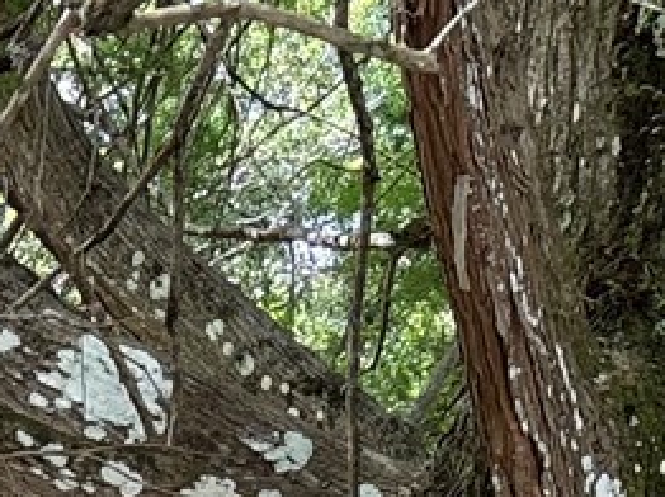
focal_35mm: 159
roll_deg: -0.7
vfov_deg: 8.1
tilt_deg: +1.6
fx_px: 3052
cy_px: 1435
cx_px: -998
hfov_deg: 10.5
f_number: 1.6
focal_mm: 5.96
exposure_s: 1/149
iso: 40
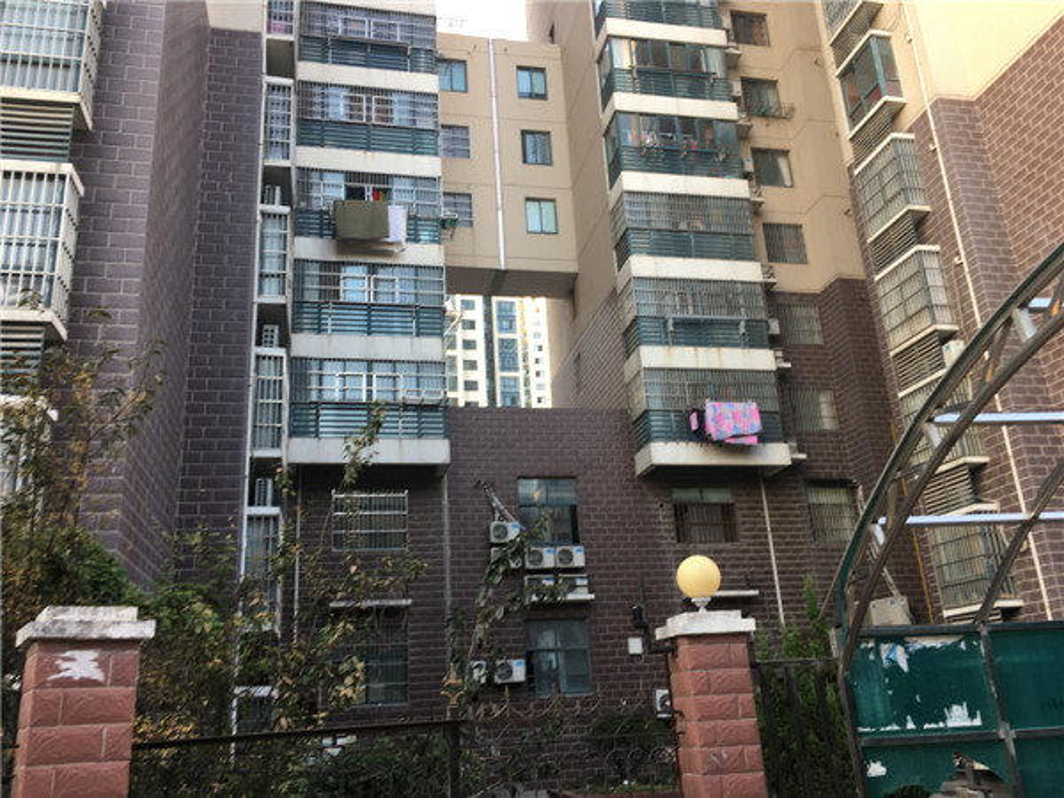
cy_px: 399
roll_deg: +1.5
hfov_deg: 61.7
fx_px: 891
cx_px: 532
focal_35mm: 29
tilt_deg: +17.6
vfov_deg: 48.2
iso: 25
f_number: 2.2
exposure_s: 1/50
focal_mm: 4.15
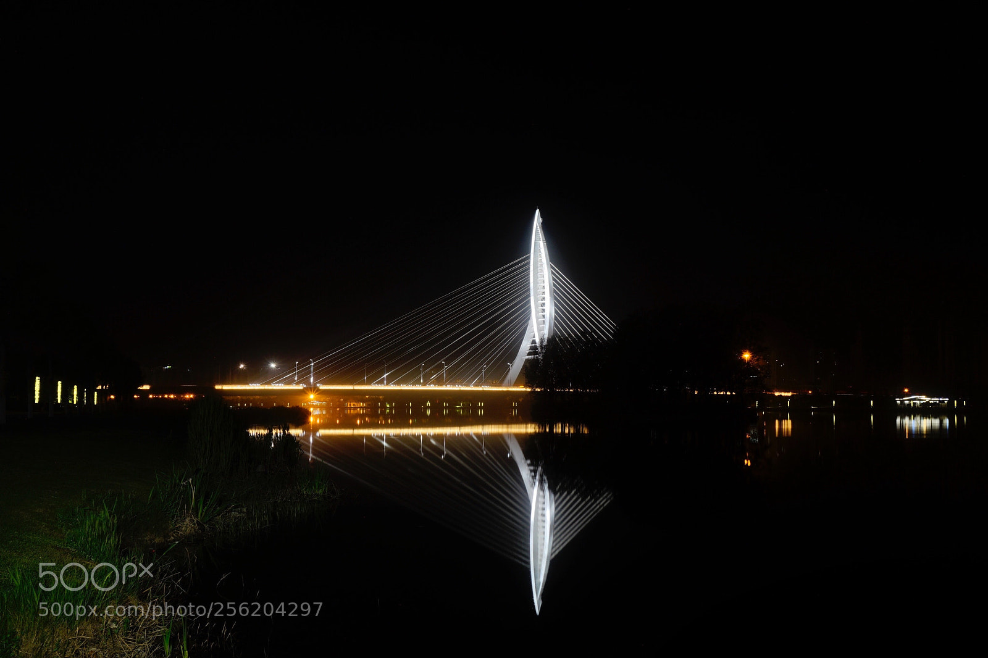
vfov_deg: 38.9
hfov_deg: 55.8
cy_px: 329
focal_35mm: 34
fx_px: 933
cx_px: 494
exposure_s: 25
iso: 50
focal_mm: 34
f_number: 22
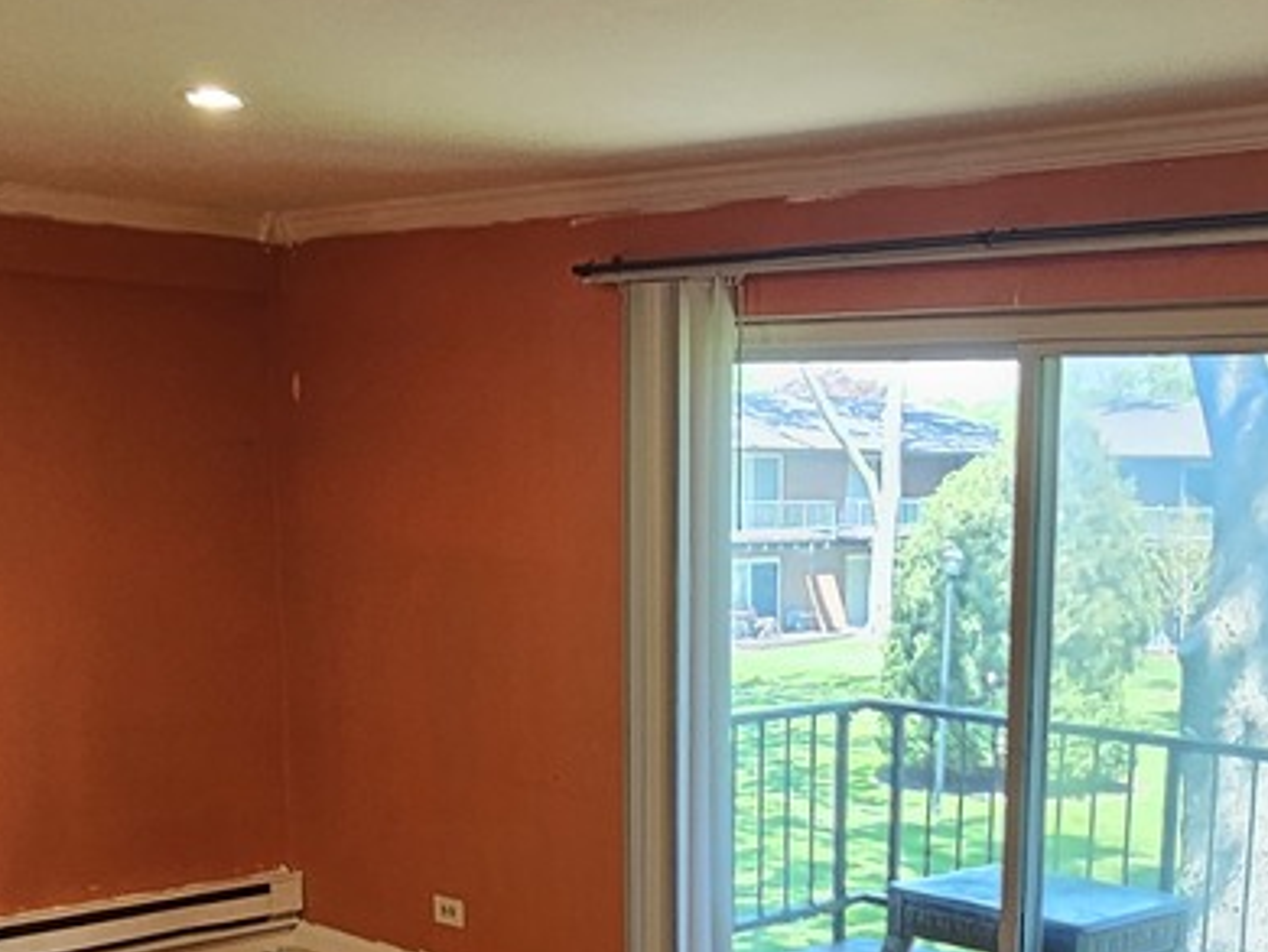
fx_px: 1759
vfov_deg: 29.0
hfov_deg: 39.1
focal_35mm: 48
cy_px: 874
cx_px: 862
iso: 125
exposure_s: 1/60
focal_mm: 2.2
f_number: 2.2
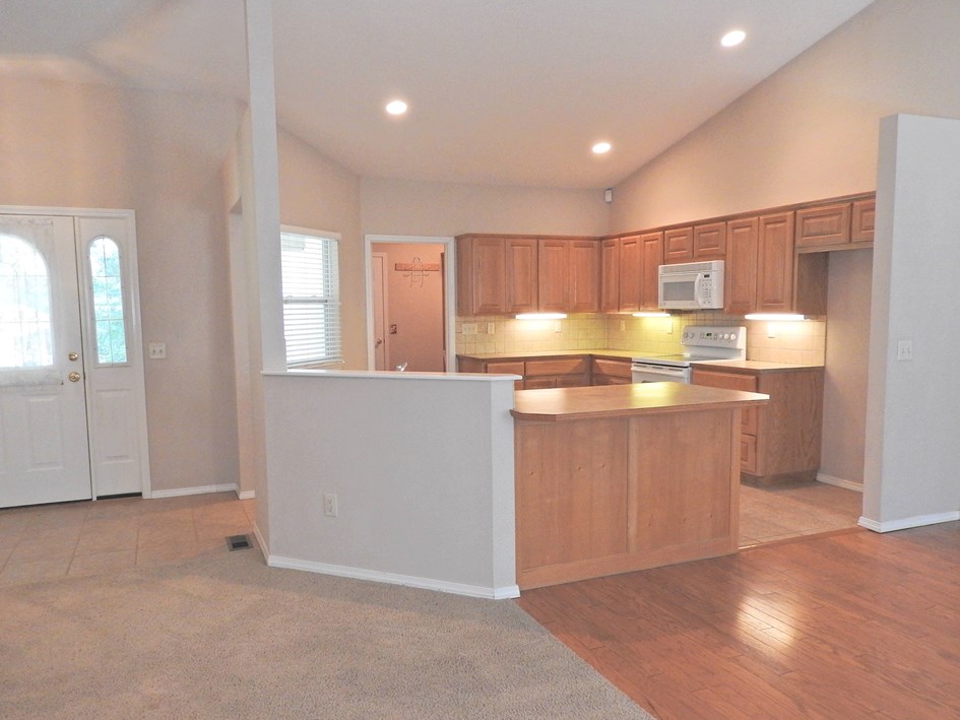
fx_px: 721
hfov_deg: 67.3
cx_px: 455
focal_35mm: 26
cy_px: 382
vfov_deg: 53.0
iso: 400
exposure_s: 1/40
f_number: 3.3
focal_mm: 4.3
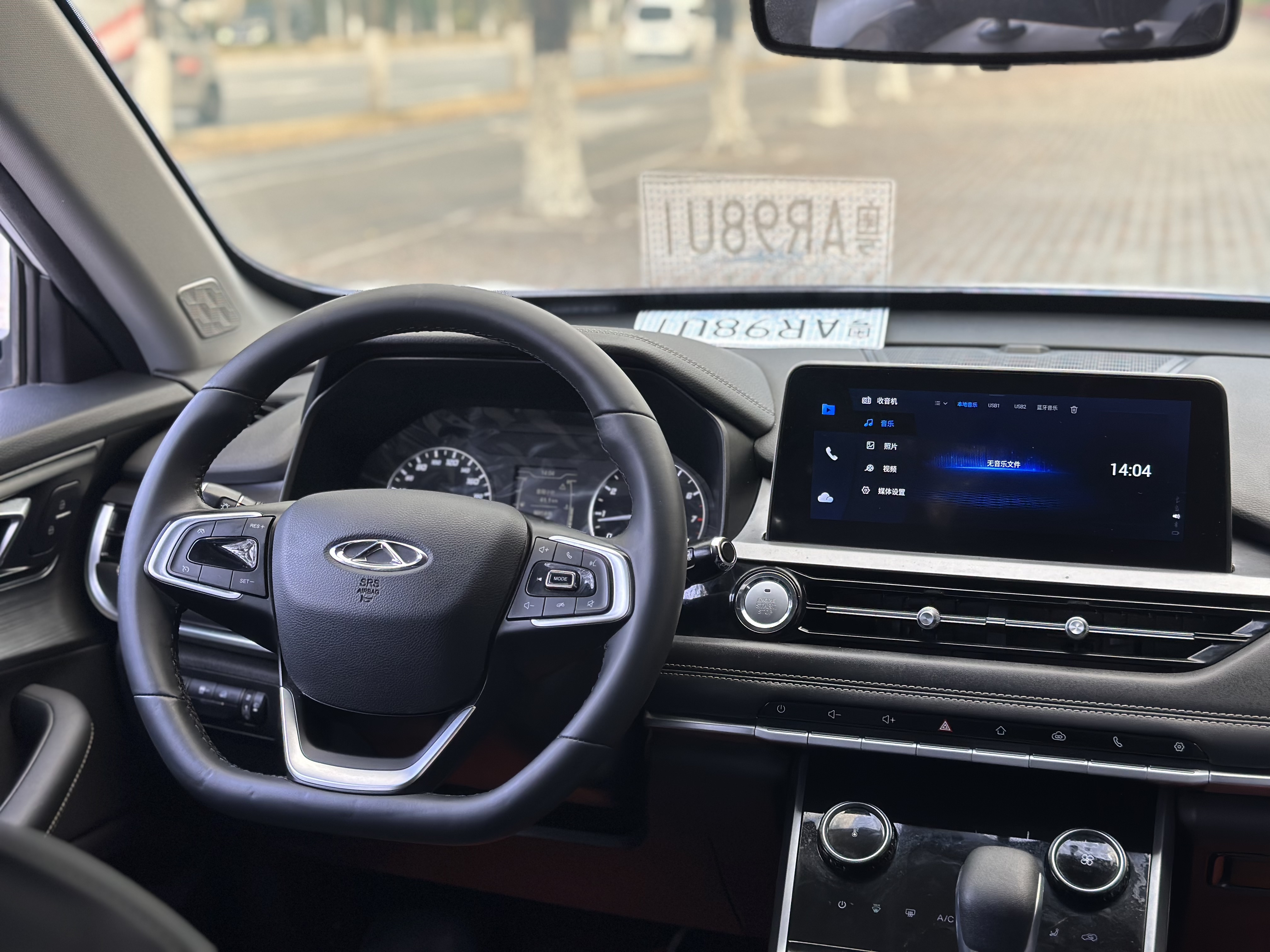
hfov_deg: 39.7
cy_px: 476
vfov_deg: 30.3
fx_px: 1761
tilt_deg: -14.8
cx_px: 635
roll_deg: +0.3
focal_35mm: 48
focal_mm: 6.86
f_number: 1.78
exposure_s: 1/275
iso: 80
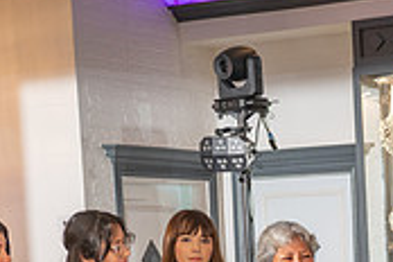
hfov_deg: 15.6
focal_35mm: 127
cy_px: 403
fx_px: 1386
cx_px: 449
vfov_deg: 10.4
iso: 500
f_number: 3.5
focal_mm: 38
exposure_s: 1/200
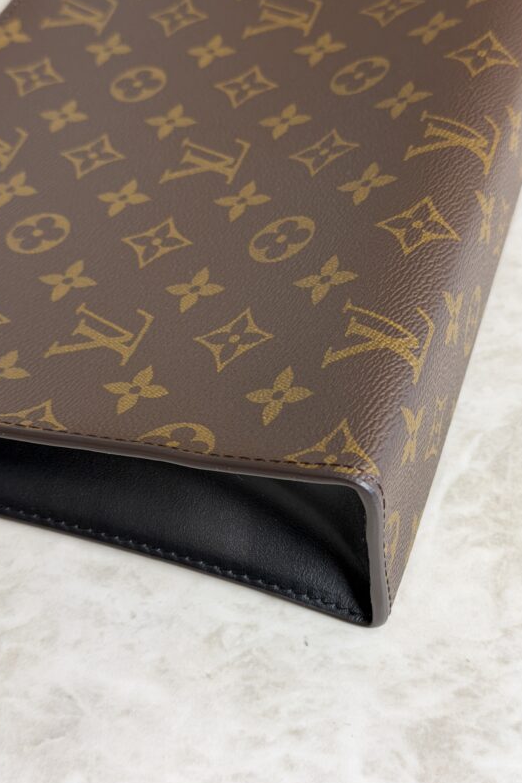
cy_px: 398
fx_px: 1109
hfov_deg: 26.5
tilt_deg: -49.7
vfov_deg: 38.9
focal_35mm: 51
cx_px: 253
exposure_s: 1/60
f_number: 1.78
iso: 80
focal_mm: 6.76
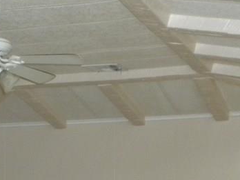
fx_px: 756
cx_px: 46
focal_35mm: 109
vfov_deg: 13.2
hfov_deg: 17.9
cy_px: 224
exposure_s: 1/30
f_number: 3.5
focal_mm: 6.6
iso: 400
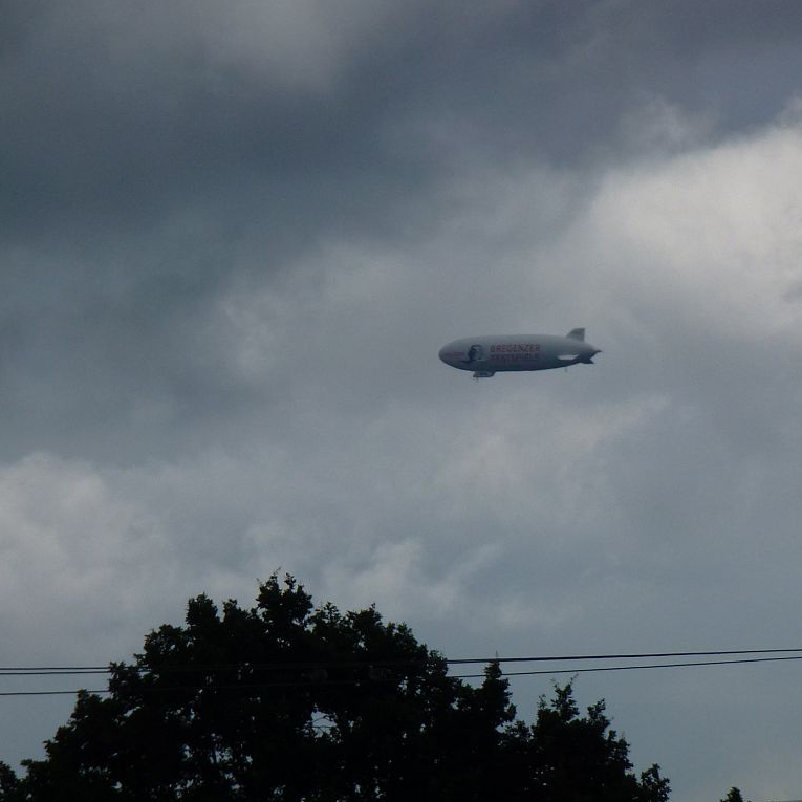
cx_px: 471
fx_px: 15622
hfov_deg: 2.9
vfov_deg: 2.9
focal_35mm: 596
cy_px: 402
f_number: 5.9
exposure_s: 1/1300
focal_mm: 68.8
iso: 100
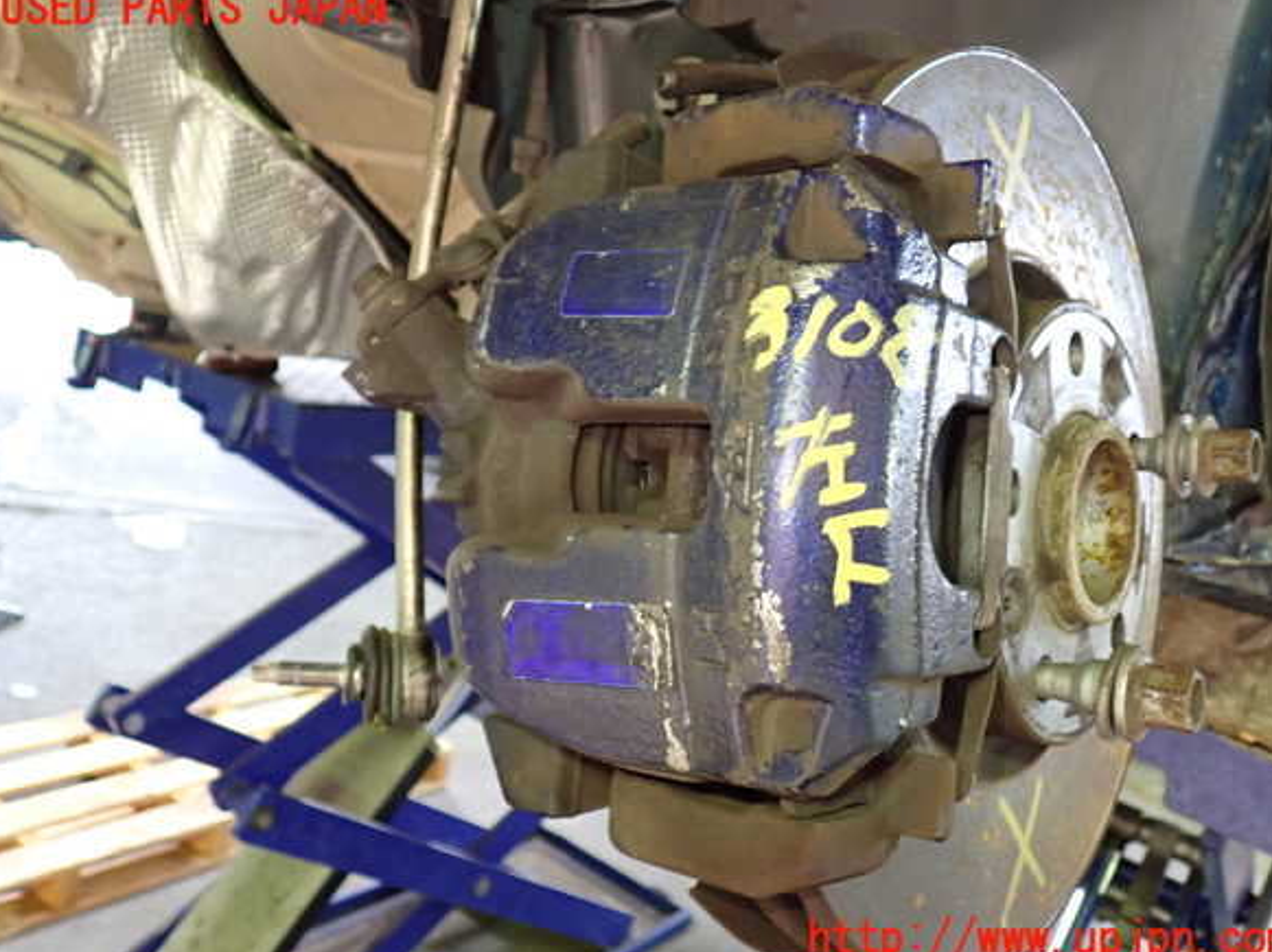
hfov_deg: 58.4
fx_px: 1138
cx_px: 646
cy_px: 475
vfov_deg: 45.4
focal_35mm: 31
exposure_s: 1/30
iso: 500
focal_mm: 5.4
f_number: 2.3
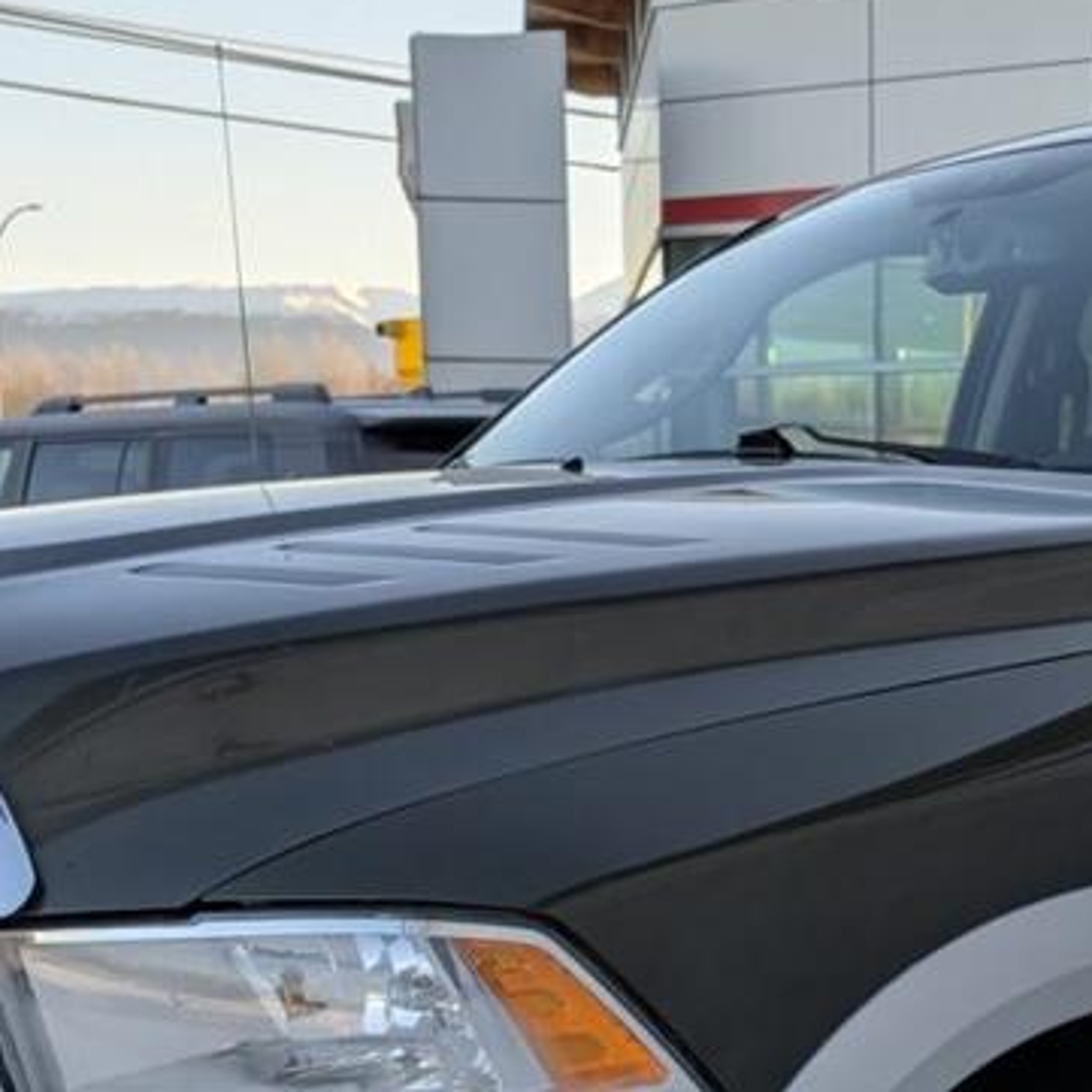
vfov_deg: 22.5
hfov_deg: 22.0
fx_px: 2677
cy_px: 998
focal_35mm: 75
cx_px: 1148
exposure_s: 1/228
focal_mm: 6.9
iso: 20
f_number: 1.68
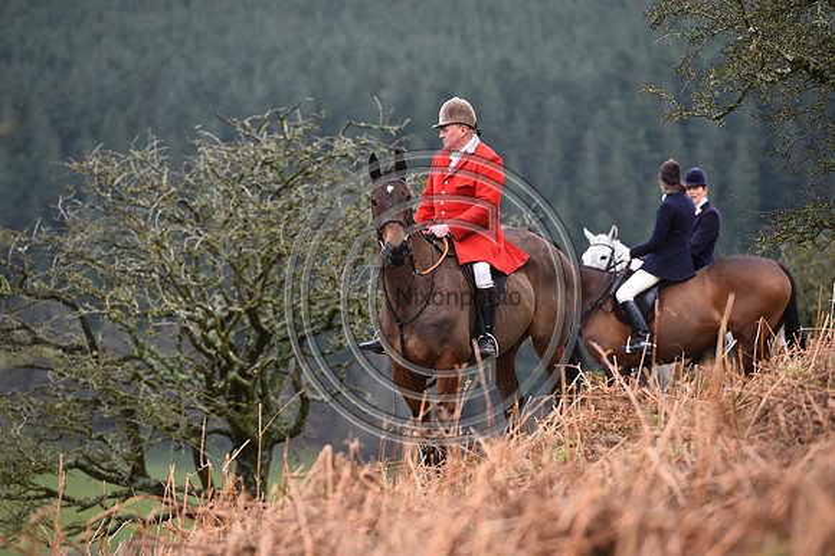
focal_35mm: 200
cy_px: 278
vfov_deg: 6.9
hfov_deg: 10.3
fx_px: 4636
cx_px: 418
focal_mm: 200
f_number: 4.5
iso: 640
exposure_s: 1/800
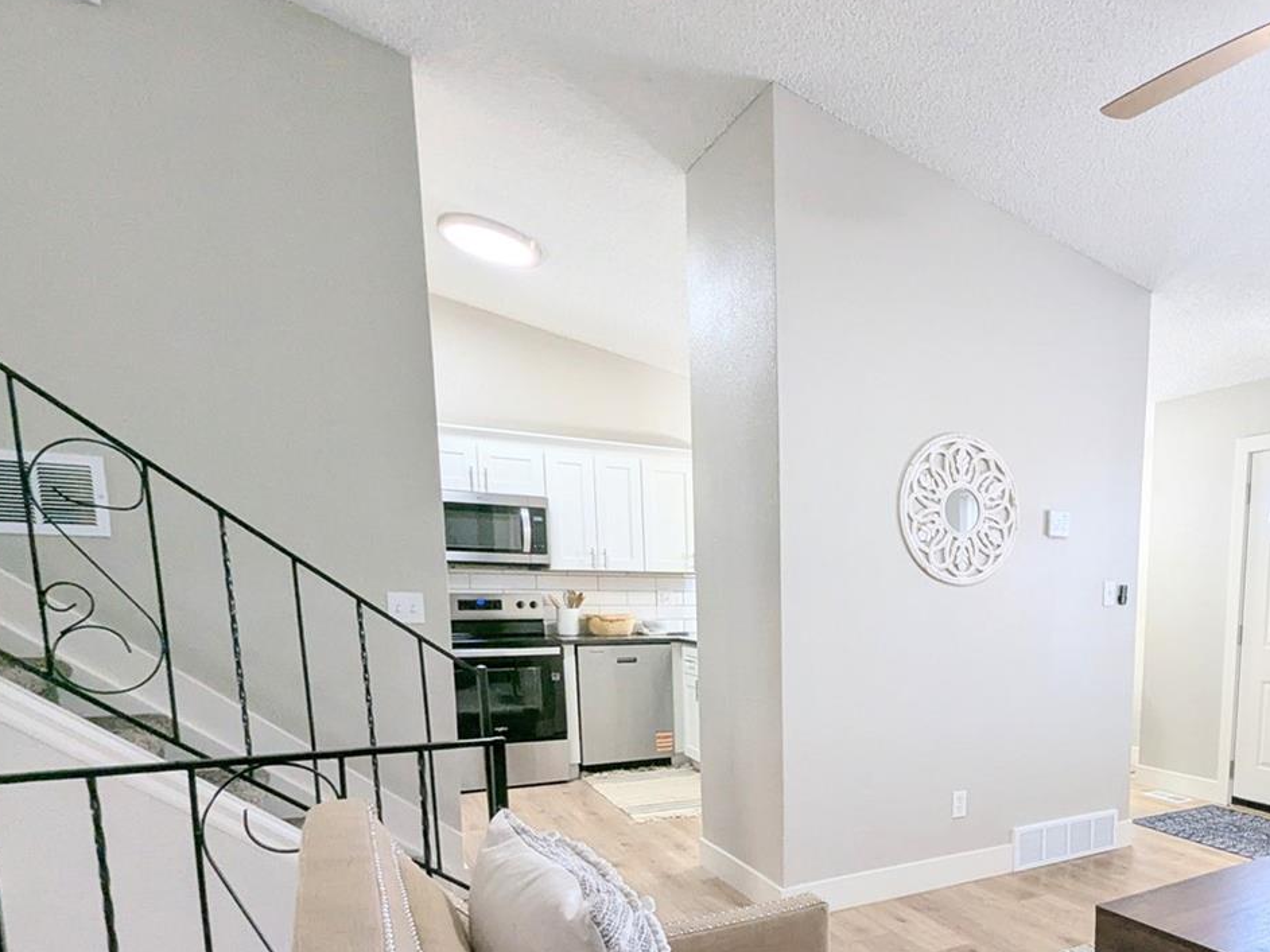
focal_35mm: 22
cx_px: 947
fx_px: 807
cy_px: 707
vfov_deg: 58.1
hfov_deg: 71.4
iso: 104
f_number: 2.2
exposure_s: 1/120
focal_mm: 1.95
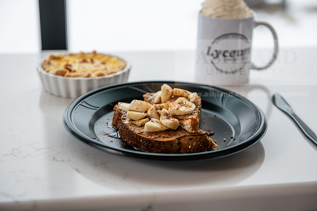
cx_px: 158
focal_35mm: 62
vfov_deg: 21.9
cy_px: 106
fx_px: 546
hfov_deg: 32.4
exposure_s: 1/200
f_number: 4
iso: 200
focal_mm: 62
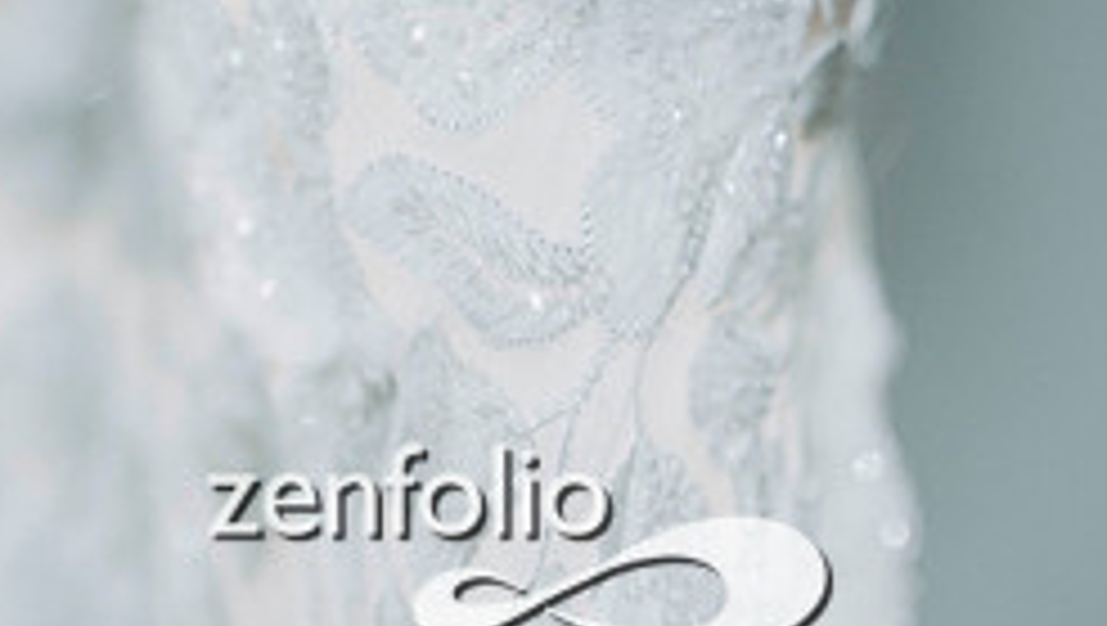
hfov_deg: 11.6
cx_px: 518
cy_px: 610
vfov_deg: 6.6
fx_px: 5436
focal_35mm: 185
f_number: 2.8
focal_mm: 75
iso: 800
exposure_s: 1/160
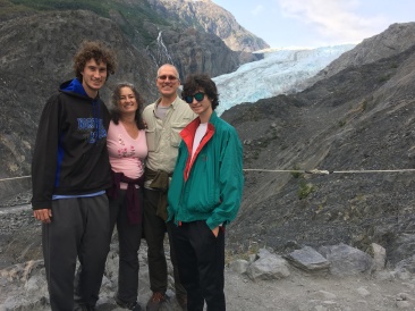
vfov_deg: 48.2
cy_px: 156
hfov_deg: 61.7
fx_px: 347
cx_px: 208
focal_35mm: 29
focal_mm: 4.15
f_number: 2.2
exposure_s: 1/379
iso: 25
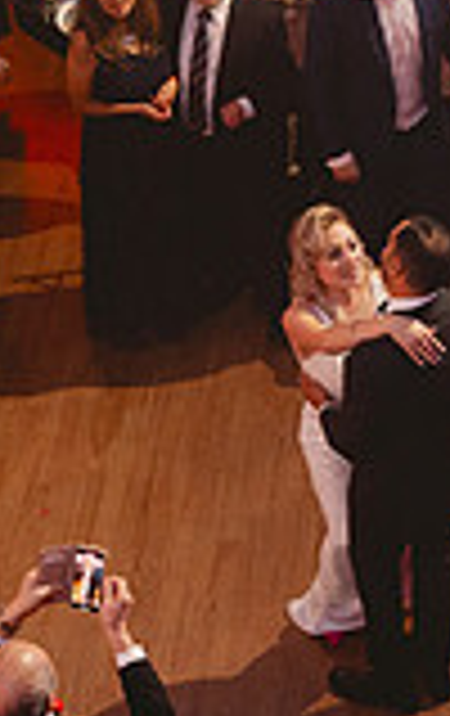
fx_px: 2207
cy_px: 477
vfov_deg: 18.4
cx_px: 382
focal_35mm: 113
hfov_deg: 11.6
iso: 1250
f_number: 3.5
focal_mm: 30.5
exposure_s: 1/80
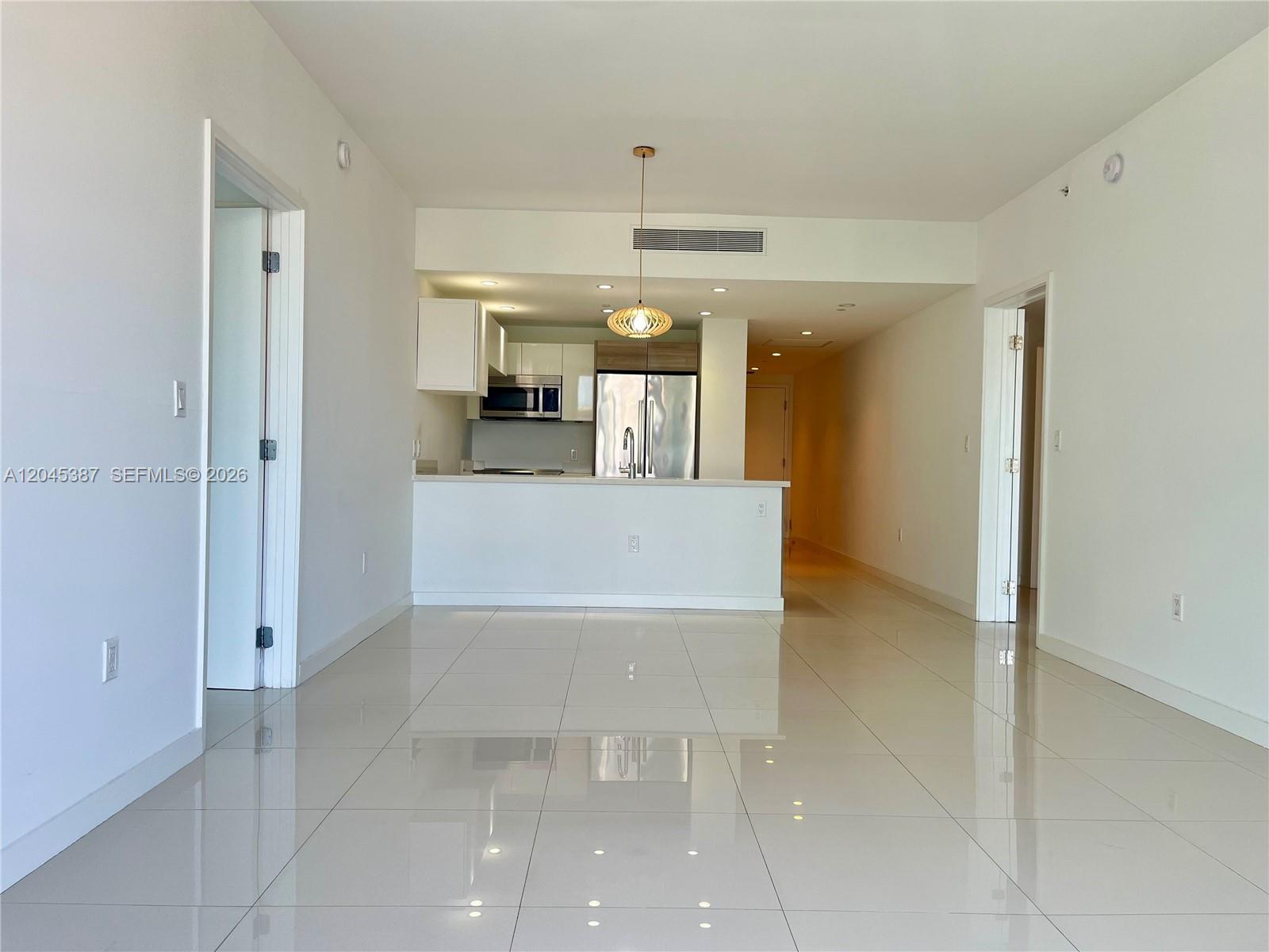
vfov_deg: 53.1
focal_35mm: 26
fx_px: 953
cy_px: 476
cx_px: 634
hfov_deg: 67.3
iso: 80
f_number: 1.6
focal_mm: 5.1
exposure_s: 1/120
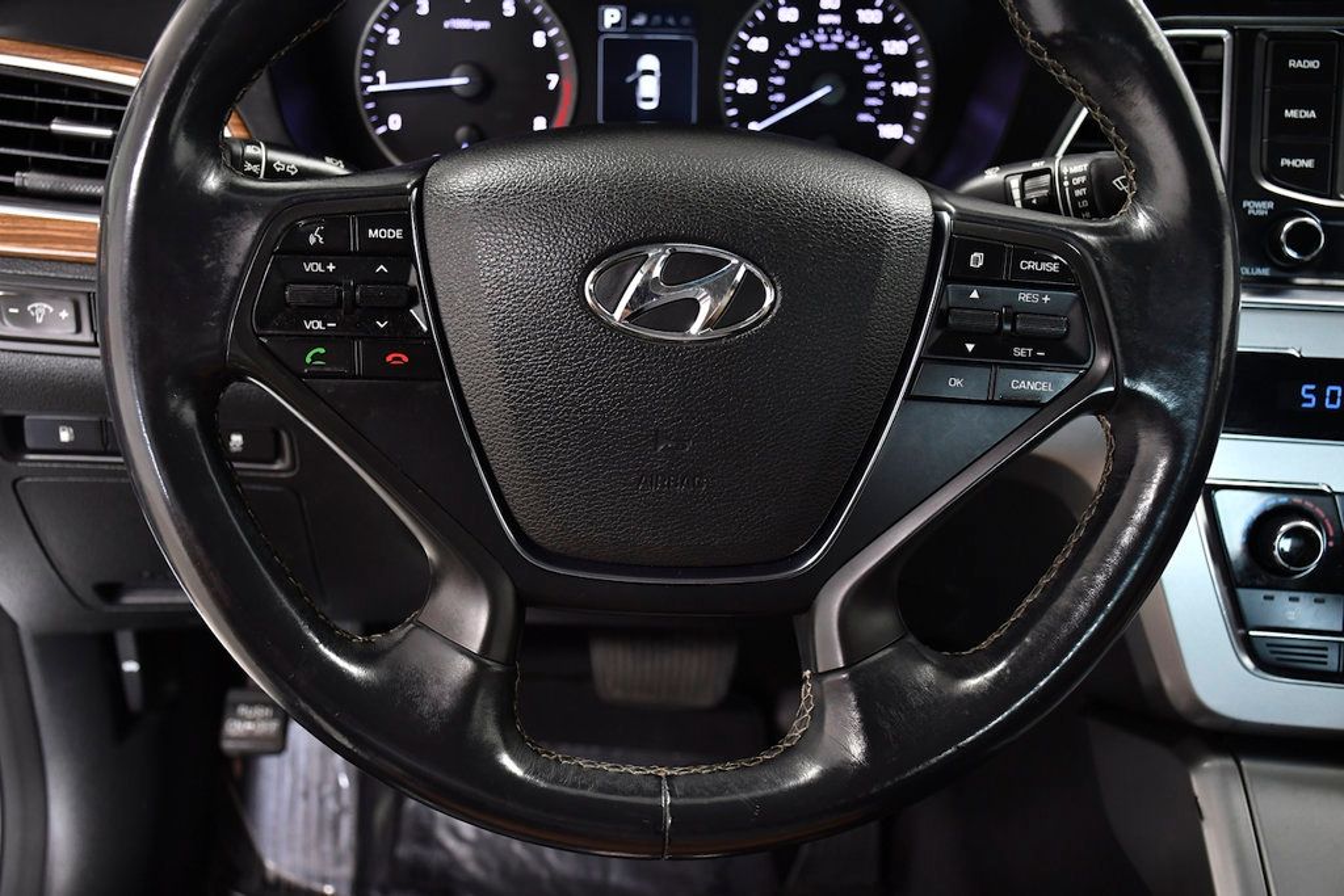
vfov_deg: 33.4
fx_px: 1493
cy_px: 448
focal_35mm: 40
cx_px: 672
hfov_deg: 48.5
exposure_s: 1/80
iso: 1000
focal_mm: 27
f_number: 5
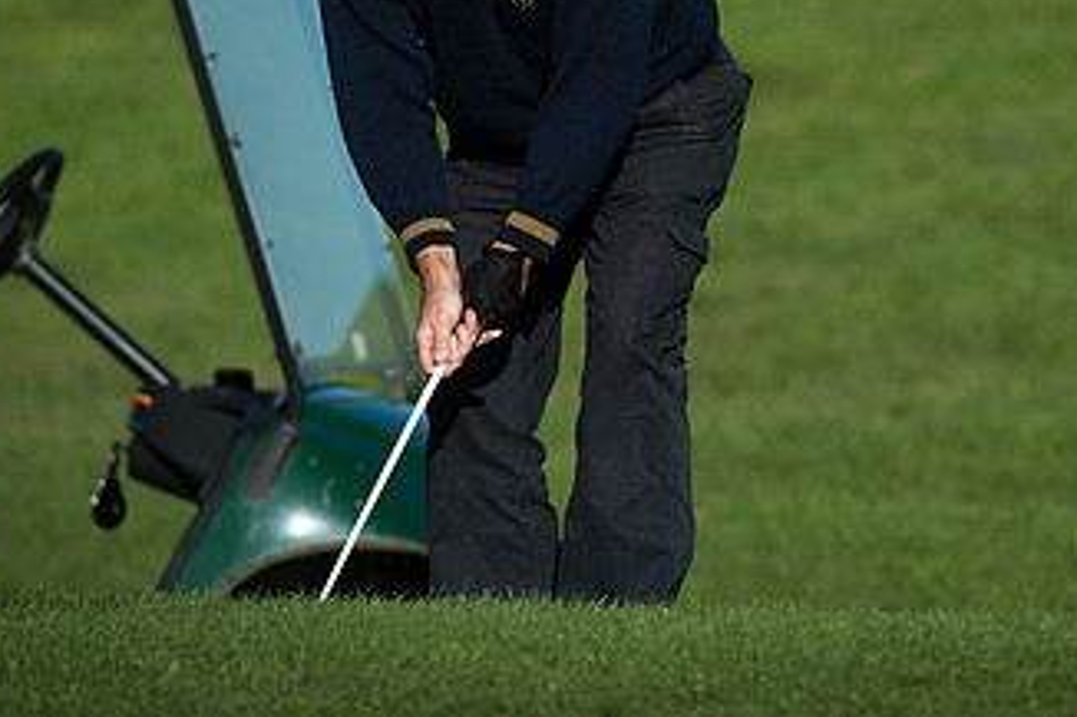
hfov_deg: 3.9
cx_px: 704
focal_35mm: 534
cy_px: 83
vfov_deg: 2.6
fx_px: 15967
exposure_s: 1/3200
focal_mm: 300
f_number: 6.3
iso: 400
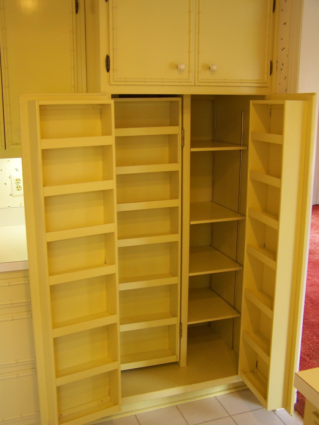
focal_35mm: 38
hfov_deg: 37.7
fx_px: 467
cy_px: 212
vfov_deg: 49.0
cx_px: 160
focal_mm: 6.3
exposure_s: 1/10
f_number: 2.8
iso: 64
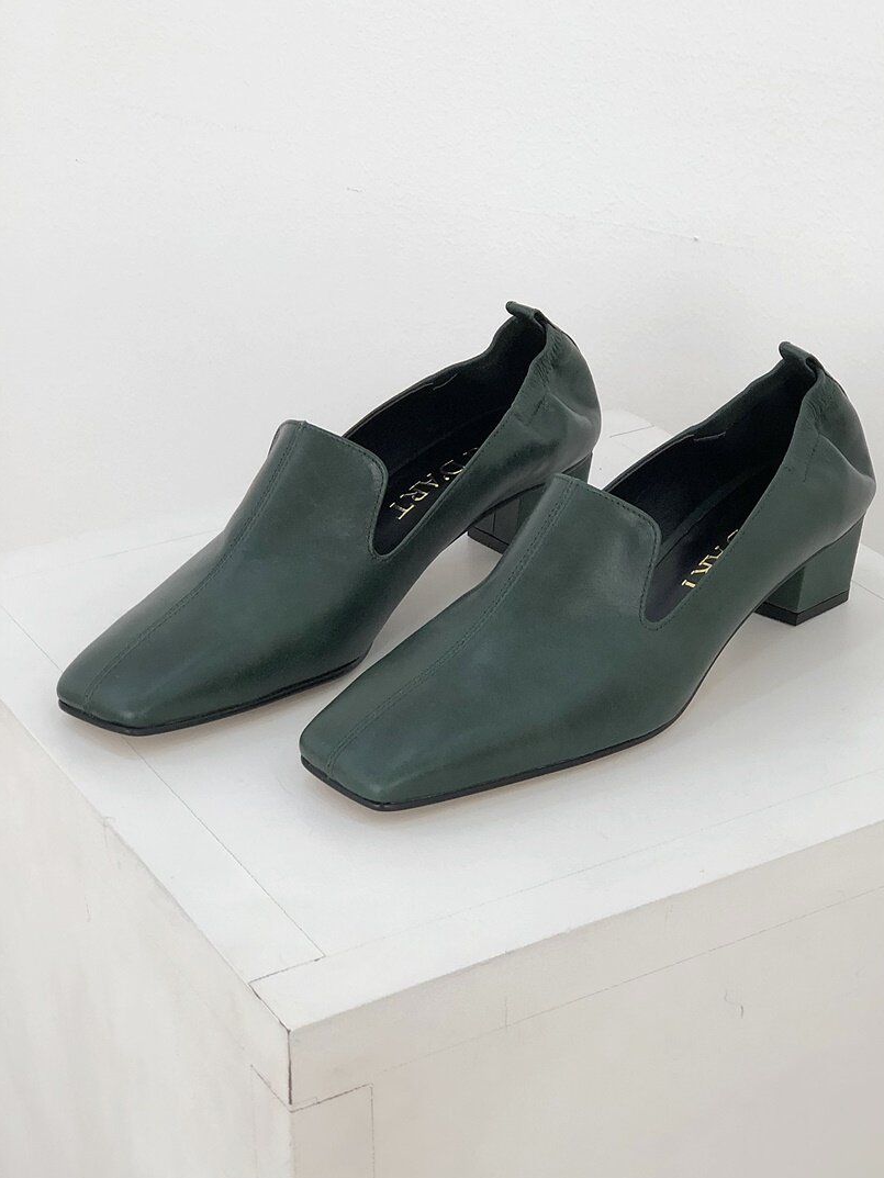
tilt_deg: -25.3
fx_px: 2315
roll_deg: +0.1
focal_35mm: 68
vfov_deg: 28.6
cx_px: 524
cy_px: 553
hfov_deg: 21.6
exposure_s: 1/30
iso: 32
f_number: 2.8
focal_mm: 6.6
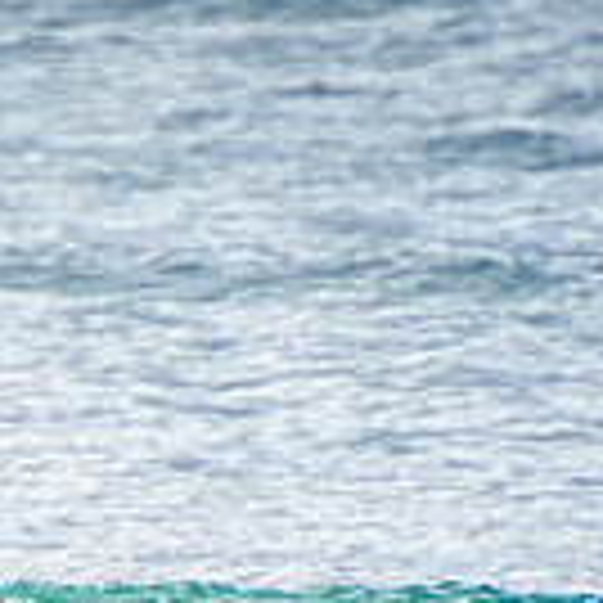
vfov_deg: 0.8
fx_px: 43378
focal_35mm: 2201
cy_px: 862
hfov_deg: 0.8
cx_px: -428
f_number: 5.6
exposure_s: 1/2000
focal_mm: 400
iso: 450
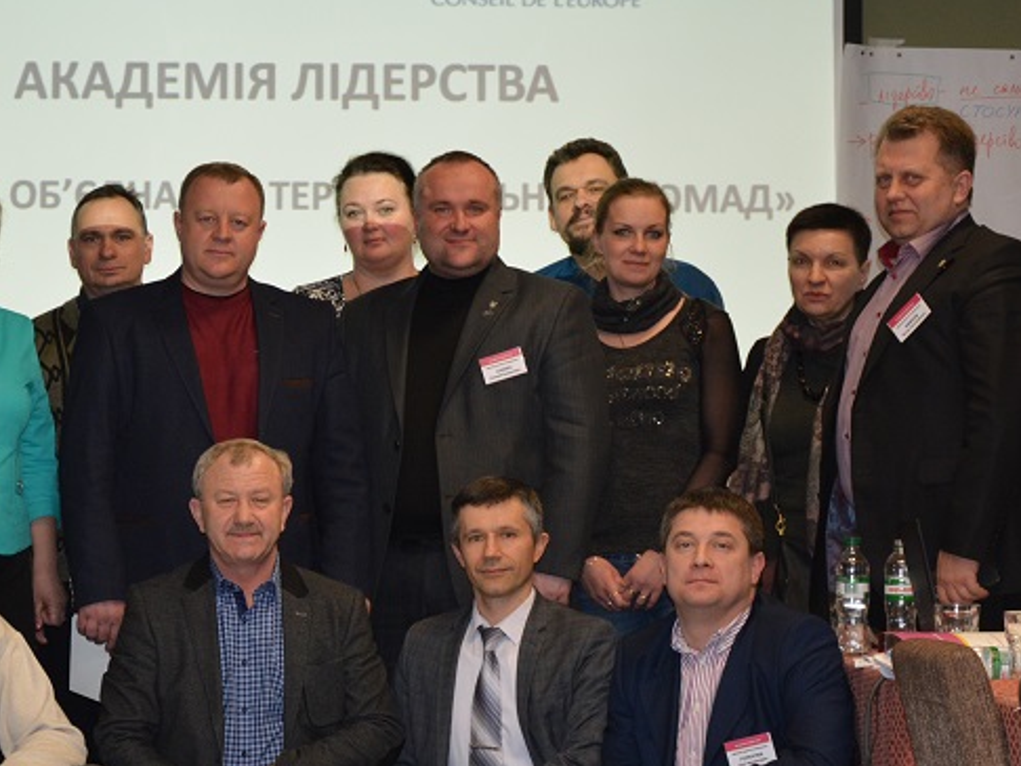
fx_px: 3807
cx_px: 239
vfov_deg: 11.5
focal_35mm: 129
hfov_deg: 15.2
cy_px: 416
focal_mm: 50
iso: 900
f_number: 5
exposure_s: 1/60
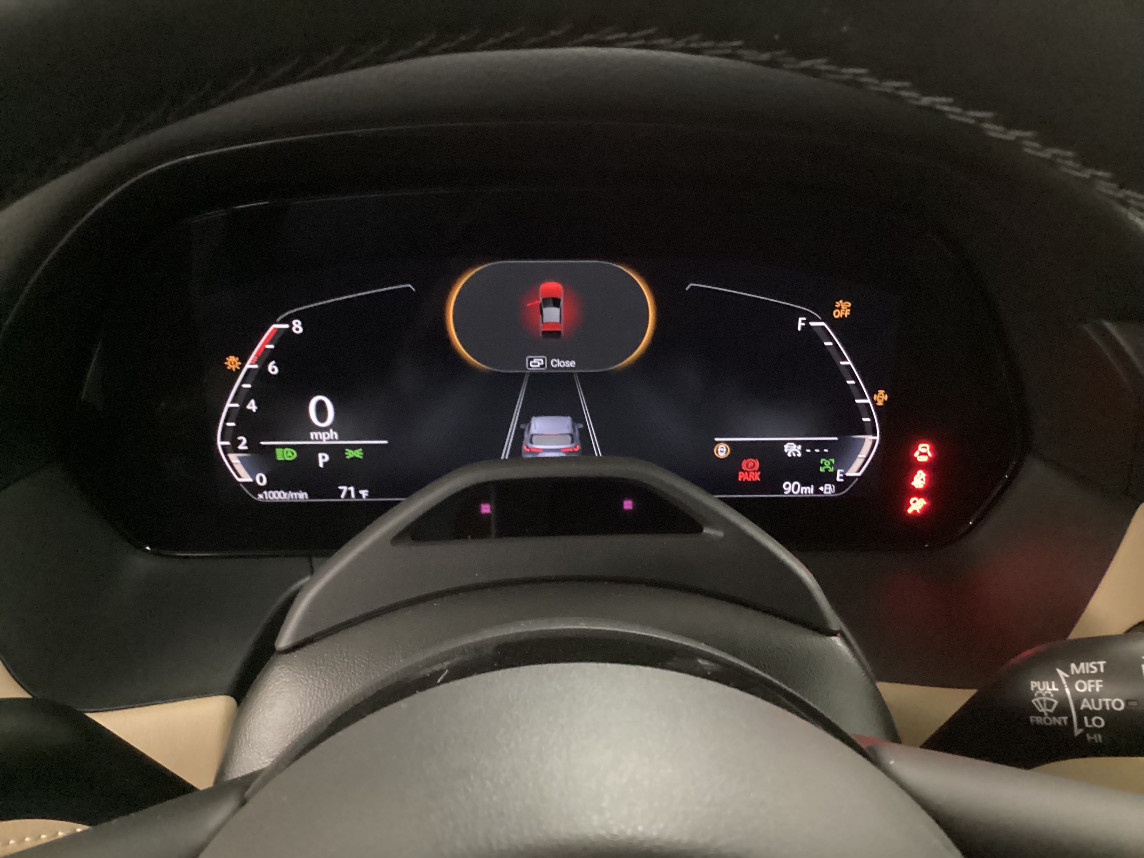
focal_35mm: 31
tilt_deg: -27.6
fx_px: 1024
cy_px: 429
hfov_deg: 58.4
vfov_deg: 45.4
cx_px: 572
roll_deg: -1.3
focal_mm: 3.3
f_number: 2.4
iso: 800
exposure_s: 1/17
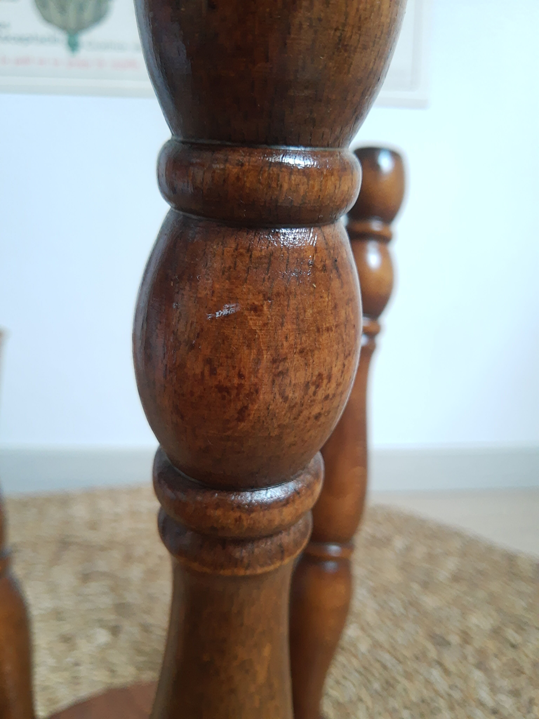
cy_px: 360
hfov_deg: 53.1
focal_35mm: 26
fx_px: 540
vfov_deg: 67.3
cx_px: 270
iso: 436
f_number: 1.8
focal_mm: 3.95
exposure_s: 1/25
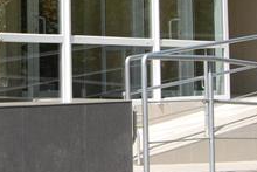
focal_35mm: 109
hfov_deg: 18.2
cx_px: -6
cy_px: 5
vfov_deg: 12.5
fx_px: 779
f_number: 9
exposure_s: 1/320
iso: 200
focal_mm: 20
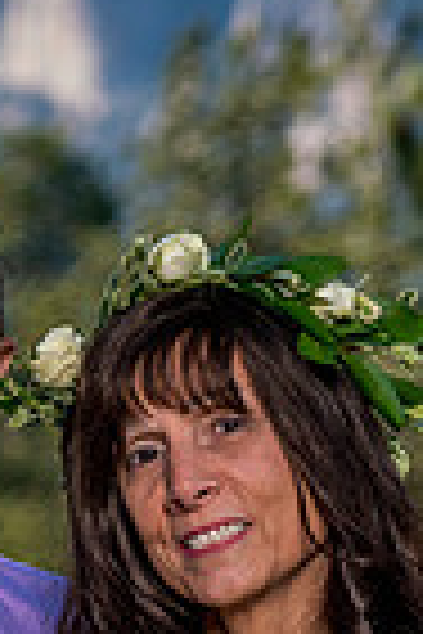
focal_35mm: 223
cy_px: 728
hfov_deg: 6.1
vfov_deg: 9.1
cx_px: 32
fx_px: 3930
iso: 160
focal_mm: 70
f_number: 3.2
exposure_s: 1/2000
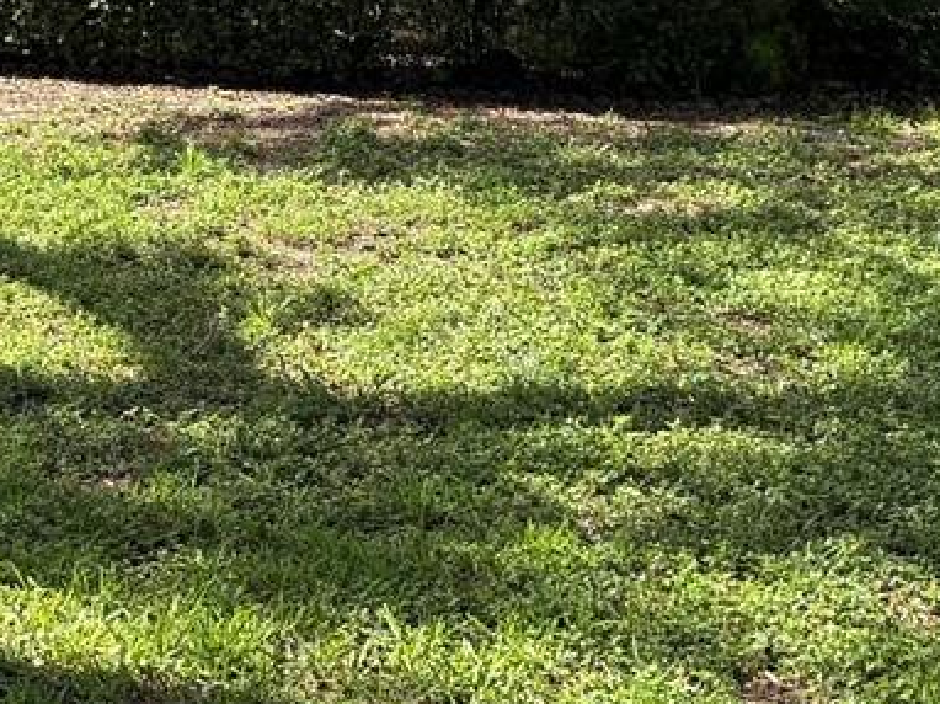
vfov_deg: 12.8
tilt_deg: +2.0
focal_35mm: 109
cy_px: -384
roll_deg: +0.2
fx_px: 2958
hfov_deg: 17.3
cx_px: -175
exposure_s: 1/2208
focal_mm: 5.96
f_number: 1.6
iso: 64
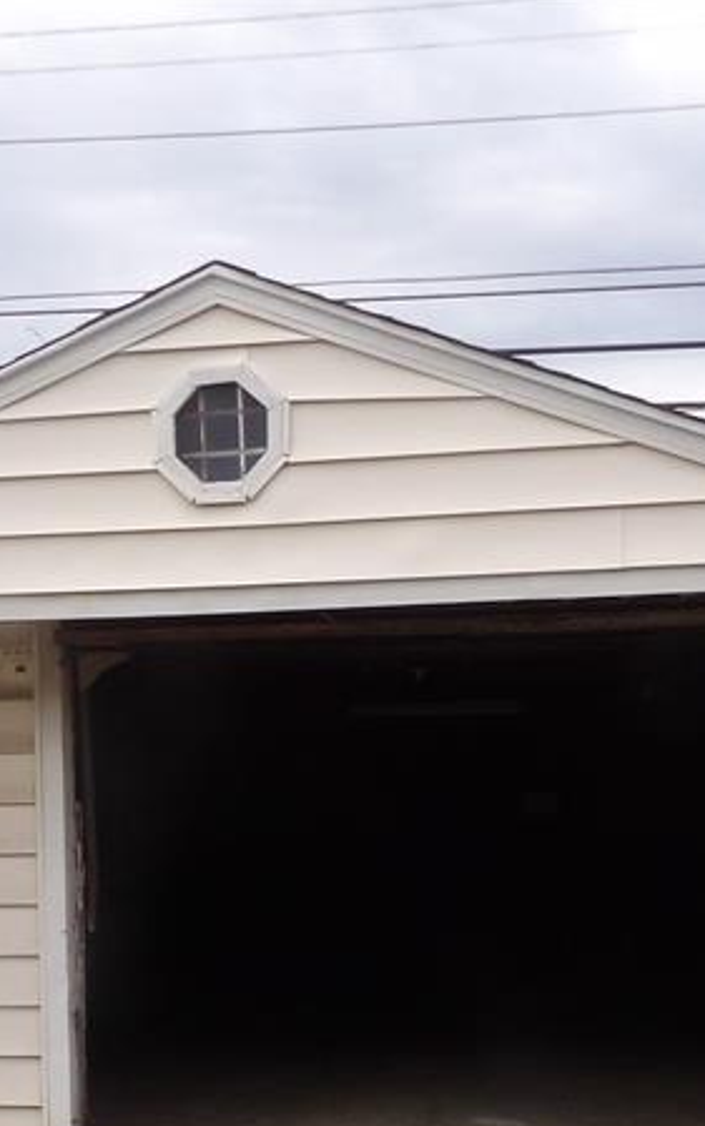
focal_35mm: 58
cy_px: 953
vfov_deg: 33.7
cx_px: 216
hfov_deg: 22.3
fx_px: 1781
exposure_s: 1/873
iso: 100
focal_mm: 4.3
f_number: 3.2
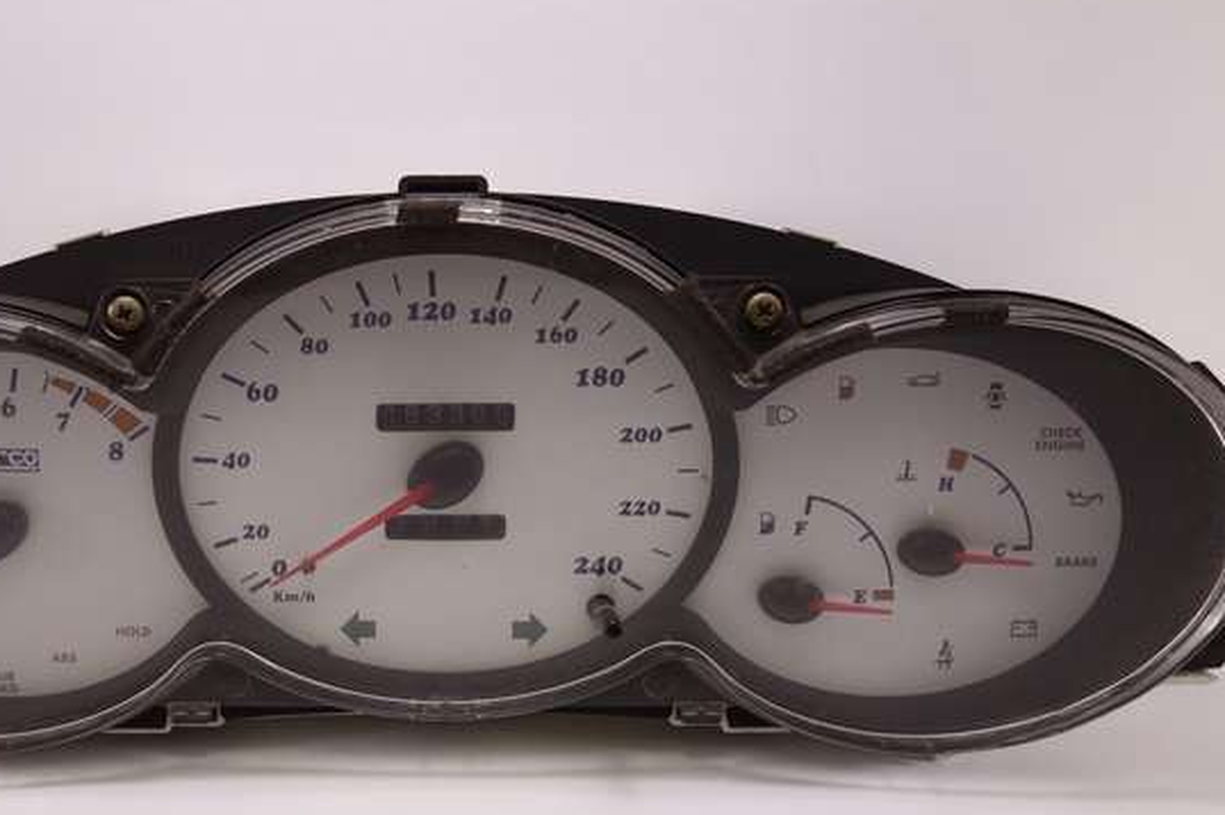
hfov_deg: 47.9
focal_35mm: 40
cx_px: 444
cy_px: 514
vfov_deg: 33.2
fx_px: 1360
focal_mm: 10.4
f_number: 2.5
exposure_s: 1/100
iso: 125
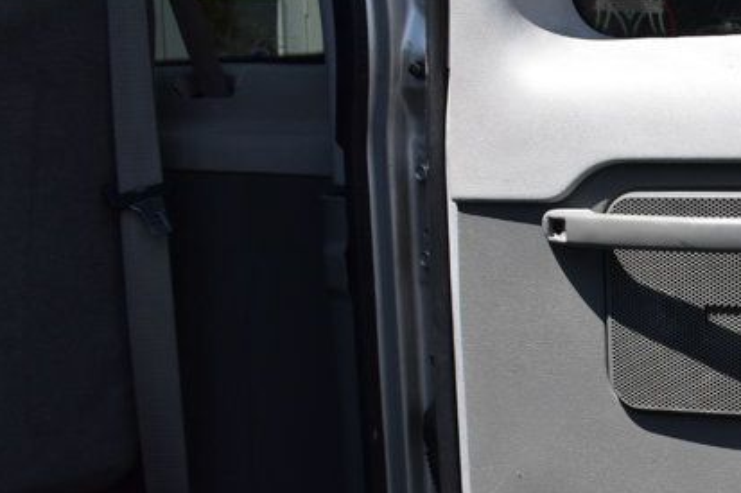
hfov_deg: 27.1
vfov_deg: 19.9
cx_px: 854
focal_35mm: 67
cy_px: 448
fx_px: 1378
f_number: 11
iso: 400
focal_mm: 18
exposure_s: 1/500
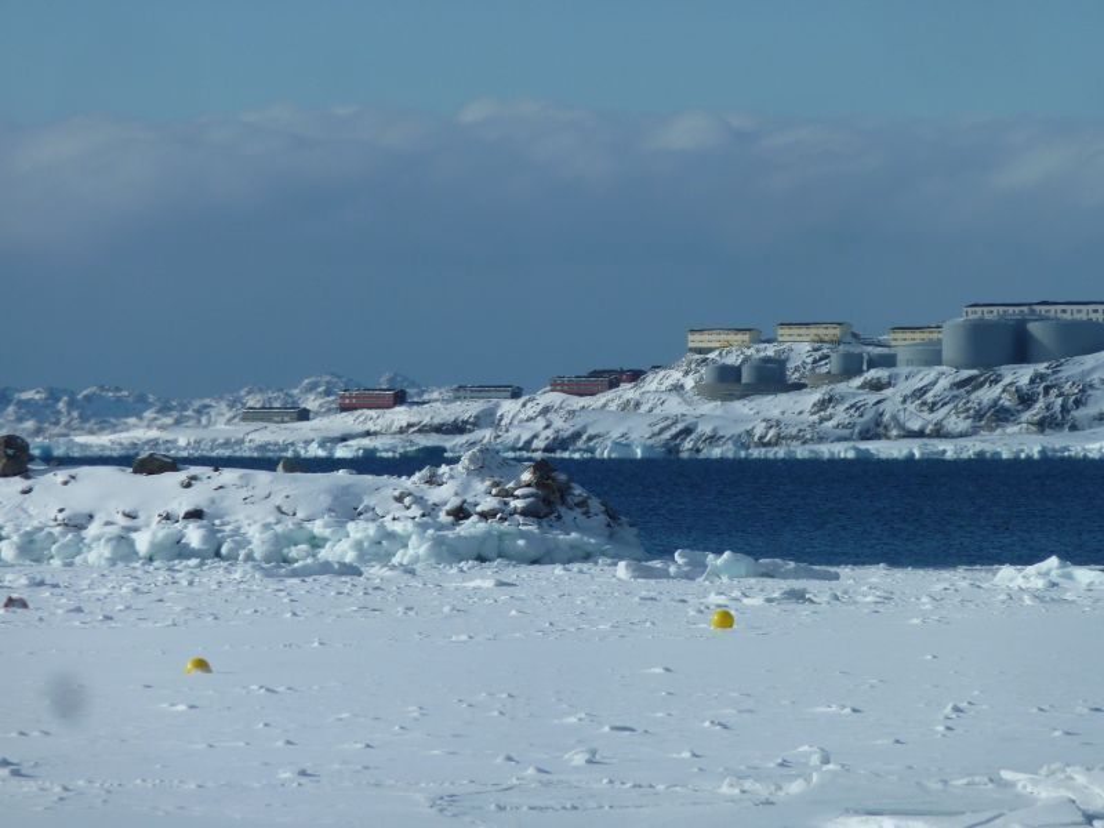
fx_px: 9568
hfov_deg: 6.6
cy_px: 414
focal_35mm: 300
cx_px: 552
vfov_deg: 5.0
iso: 80
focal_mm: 49.2
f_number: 6.3
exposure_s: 1/1000
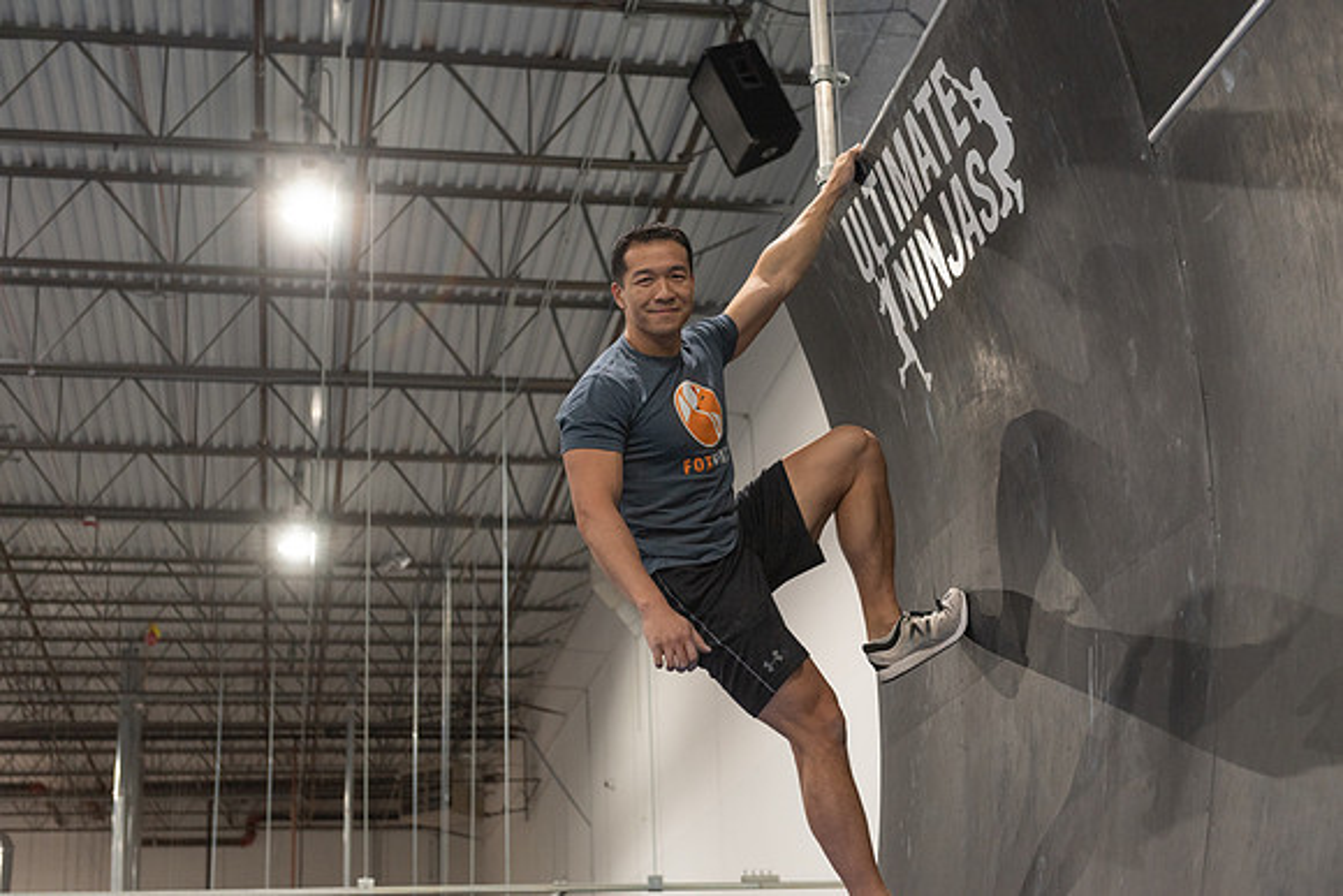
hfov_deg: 35.6
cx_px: 672
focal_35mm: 56
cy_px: 448
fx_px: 2090
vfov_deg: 24.2
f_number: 4
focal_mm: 56
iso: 800
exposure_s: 1/160
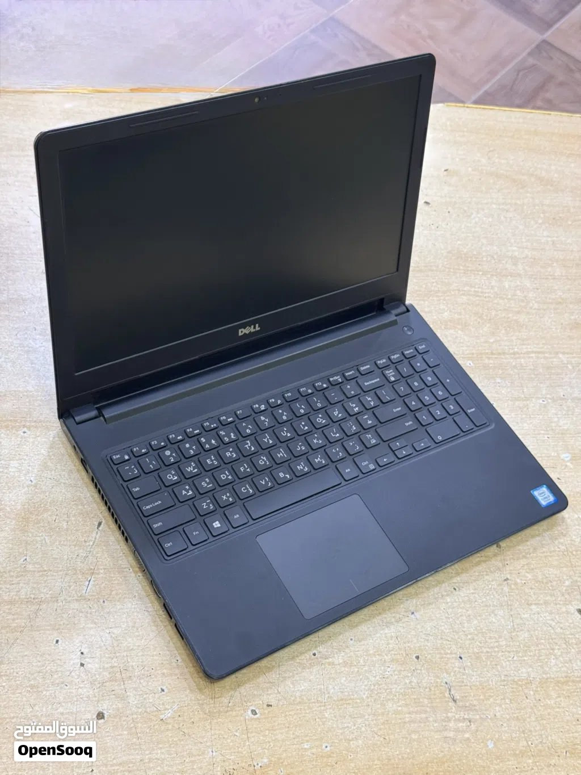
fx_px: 1074
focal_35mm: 48
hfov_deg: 30.3
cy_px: 388
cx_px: 290
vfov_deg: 39.7
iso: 250
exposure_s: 1/60
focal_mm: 6.76
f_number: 1.78
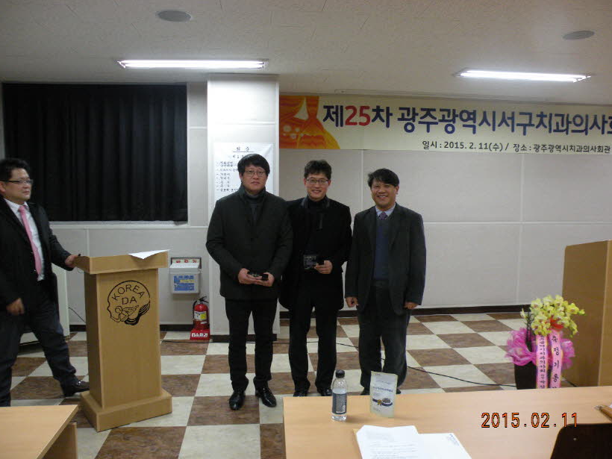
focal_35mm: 28
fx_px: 495
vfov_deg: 49.7
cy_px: 231
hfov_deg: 63.4
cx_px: 299
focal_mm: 4.7
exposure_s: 1/60
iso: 306
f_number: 2.8
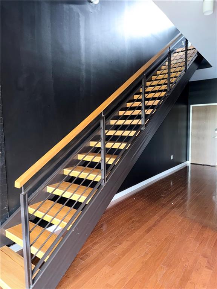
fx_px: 201
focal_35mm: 24
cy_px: 144
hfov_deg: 56.8
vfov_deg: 71.6
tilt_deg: -6.0
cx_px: 108
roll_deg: +1.5
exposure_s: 1/7
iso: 200
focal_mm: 6.76
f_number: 1.78
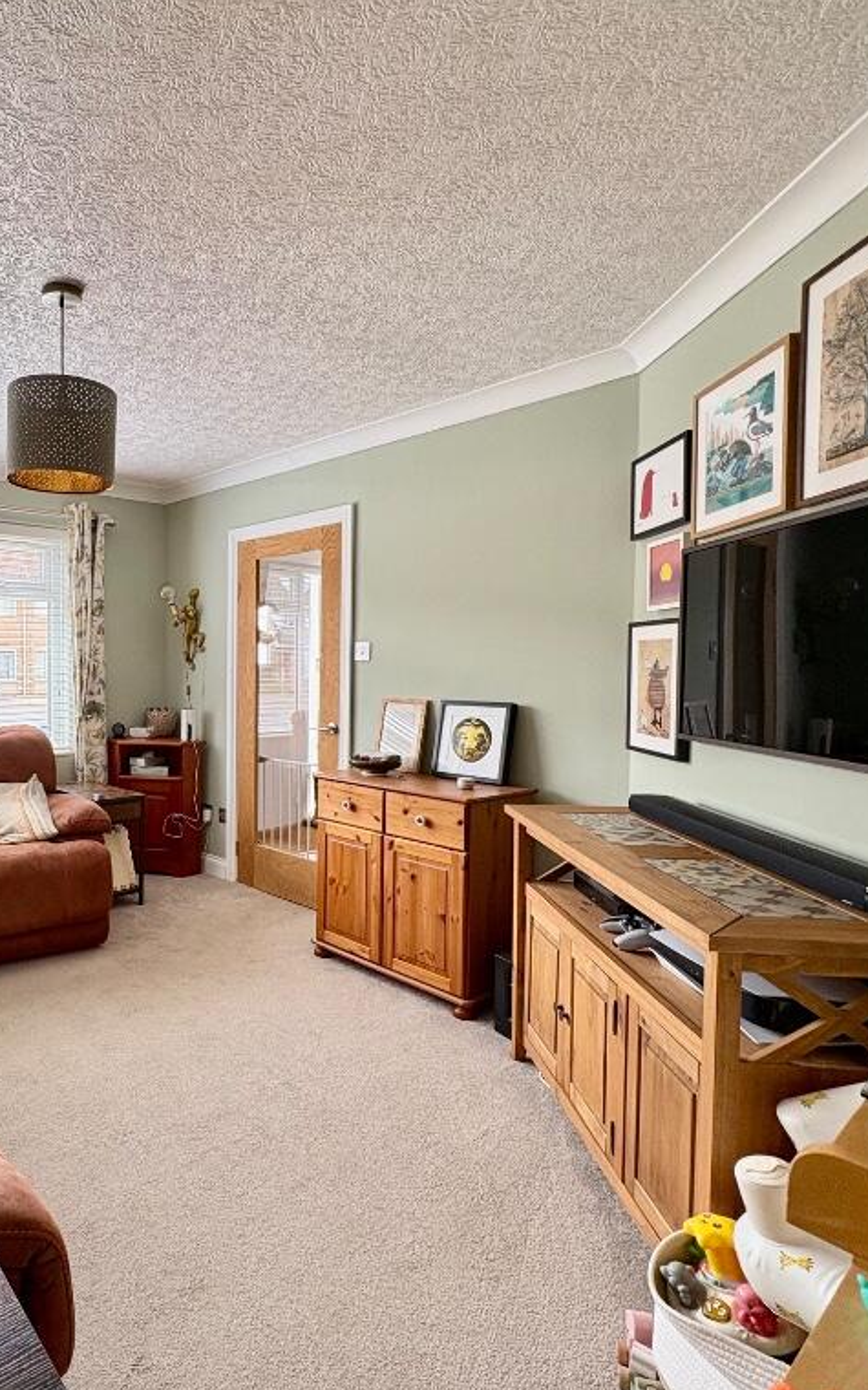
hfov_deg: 55.1
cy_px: 695
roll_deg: -0.9
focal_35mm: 20
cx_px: 163
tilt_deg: -1.9
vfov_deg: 85.1
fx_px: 757
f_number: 2.2
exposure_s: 1/70
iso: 250
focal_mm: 2.22
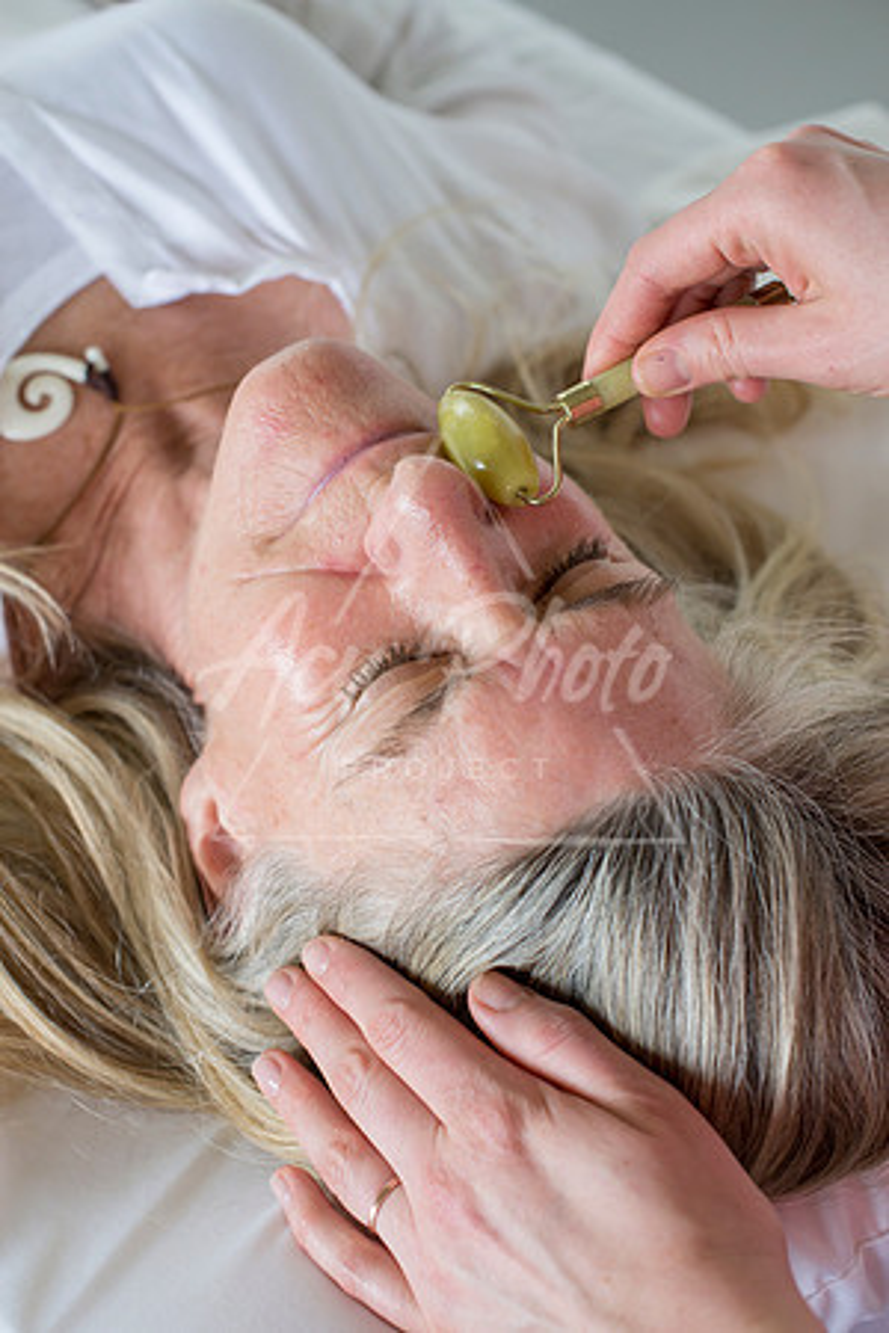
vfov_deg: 39.6
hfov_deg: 27.0
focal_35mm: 50
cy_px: 666
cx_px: 444
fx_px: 1852
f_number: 5
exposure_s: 1/200
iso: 640
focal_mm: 50
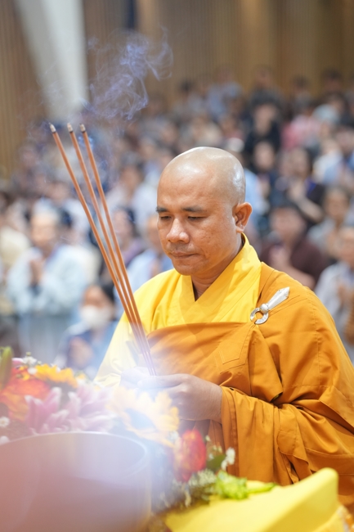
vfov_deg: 21.7
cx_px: 177
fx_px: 1387
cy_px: 266
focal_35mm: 94
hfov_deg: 14.5
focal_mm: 94
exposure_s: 1/125
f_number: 2.8
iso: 2000
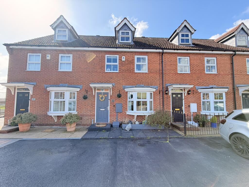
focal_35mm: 14
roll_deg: -0.2
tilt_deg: +3.8
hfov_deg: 102.1
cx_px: 124
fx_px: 101
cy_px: 94
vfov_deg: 85.7
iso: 50
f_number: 2.2
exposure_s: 1/121
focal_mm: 2.22
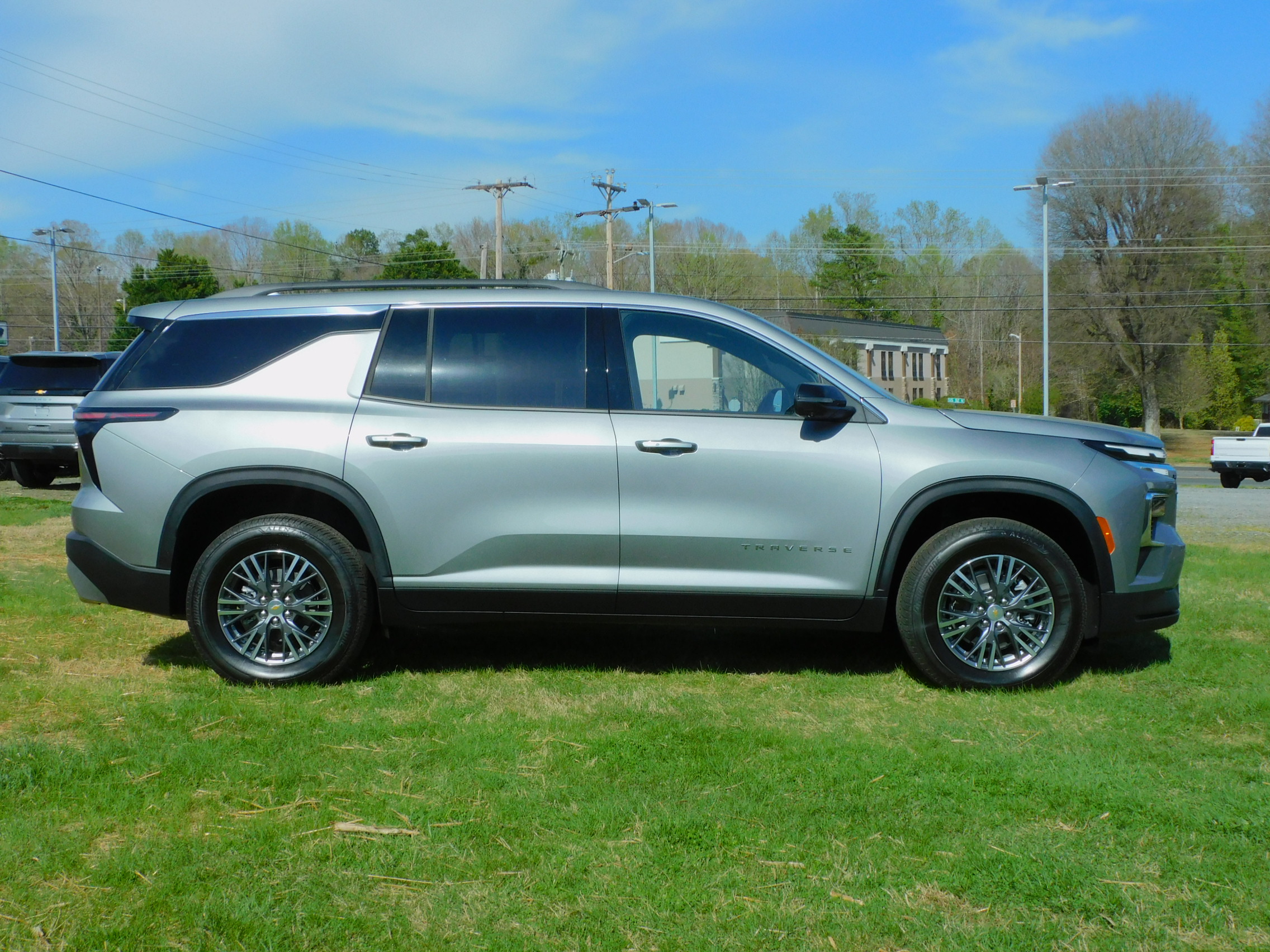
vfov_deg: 36.0
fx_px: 1468
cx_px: 635
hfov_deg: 46.8
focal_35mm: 40
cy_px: 476
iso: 125
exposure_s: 1/1600
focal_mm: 7.2
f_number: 4.8
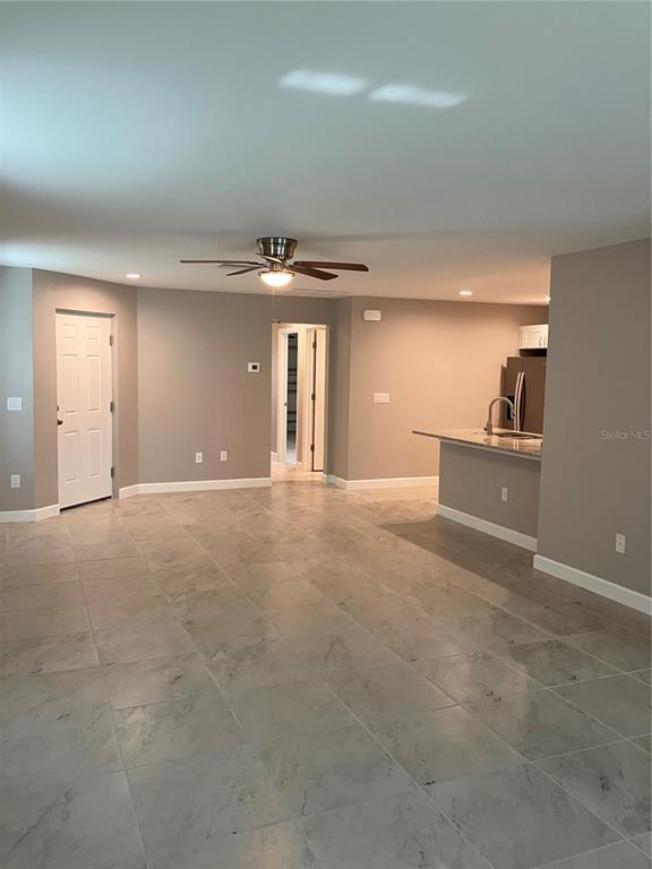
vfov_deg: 63.4
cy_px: 434
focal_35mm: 28
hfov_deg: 49.7
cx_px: 326
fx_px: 703
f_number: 1.8
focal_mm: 3.99
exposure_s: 1/60
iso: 125
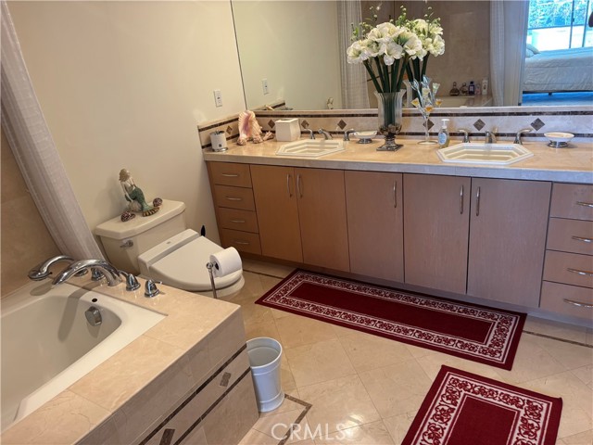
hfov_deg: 67.3
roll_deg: +6.3
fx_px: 445
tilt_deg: -20.9
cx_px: 296
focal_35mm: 26
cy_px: 222
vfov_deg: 53.1
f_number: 1.6
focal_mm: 5.96
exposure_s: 1/60
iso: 80
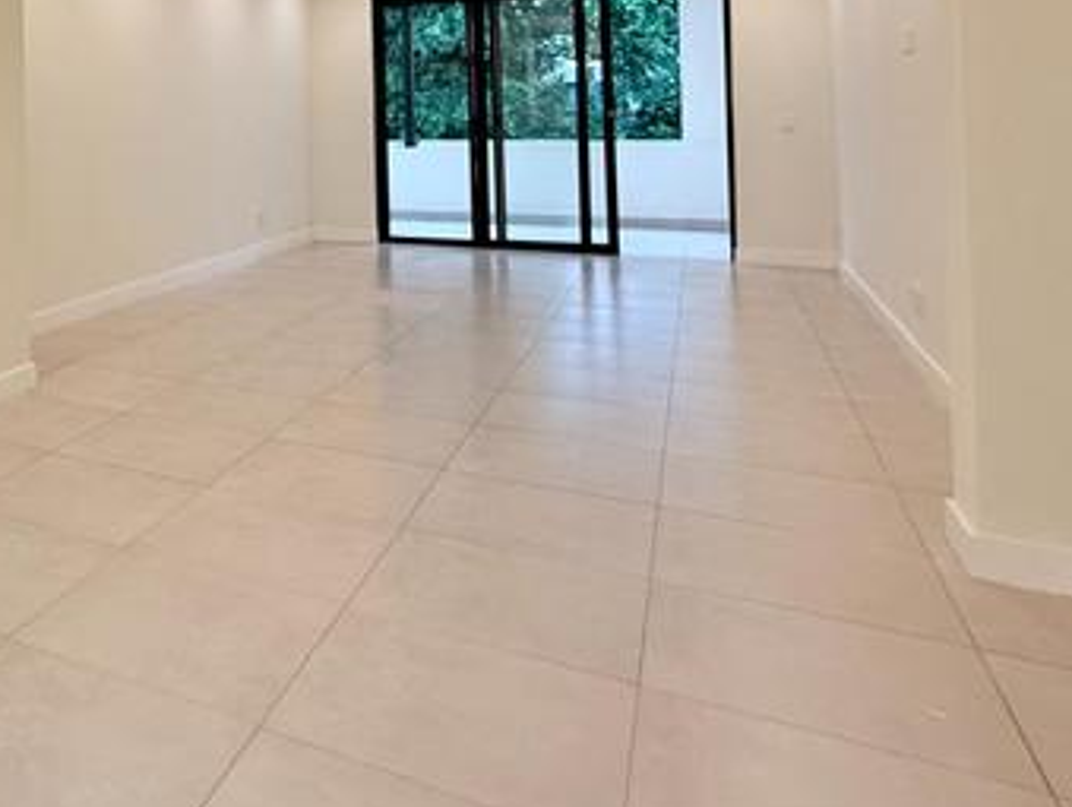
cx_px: -41
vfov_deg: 40.3
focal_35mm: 33
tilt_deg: +0.6
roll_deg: +0.5
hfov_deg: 45.1
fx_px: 1023
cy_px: 104
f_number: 2.2
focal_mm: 2.22
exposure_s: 1/100
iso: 200
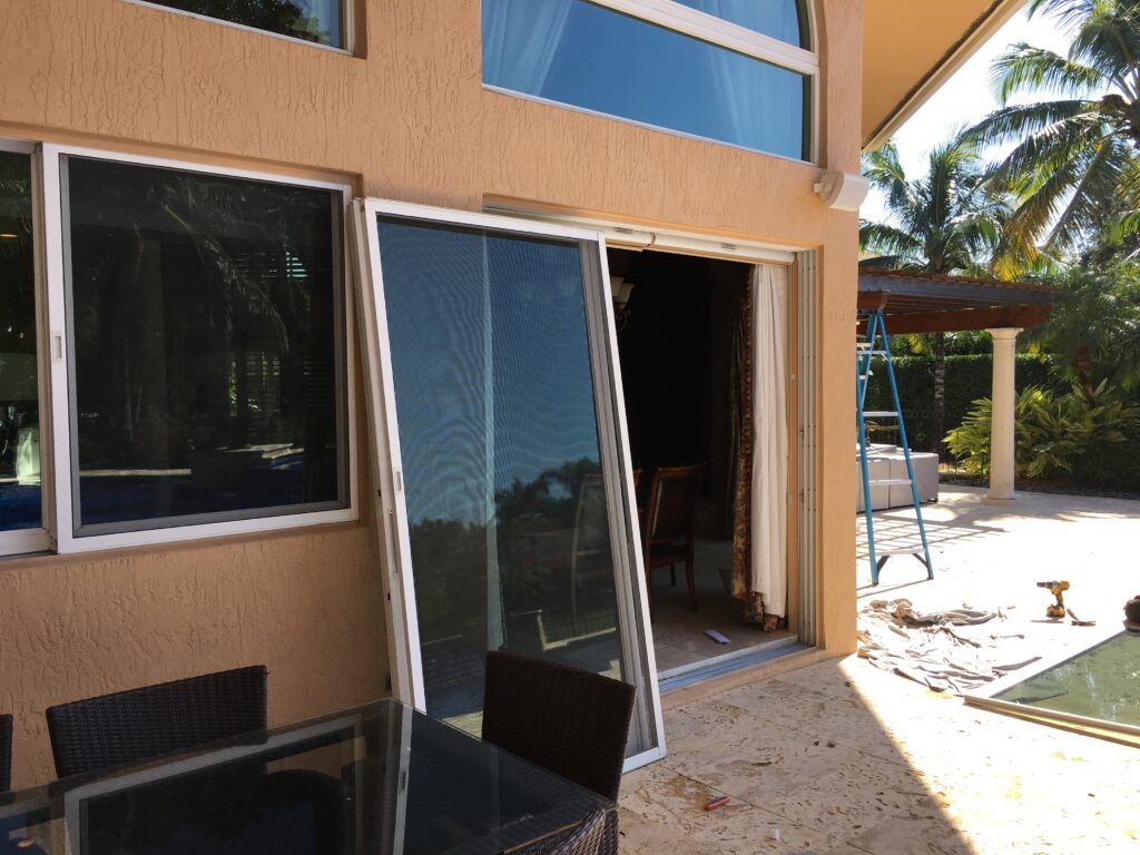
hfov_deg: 61.7
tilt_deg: -2.7
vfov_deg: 48.2
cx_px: 570
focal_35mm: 29
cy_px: 428
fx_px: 955
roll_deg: +0.8
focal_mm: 4.15
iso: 25
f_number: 2.2
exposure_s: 1/565
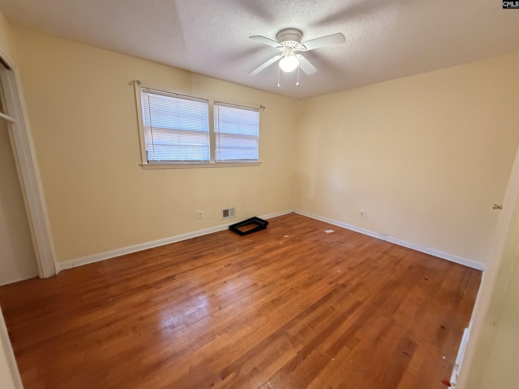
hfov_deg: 102.1
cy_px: 194
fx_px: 210
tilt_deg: -13.3
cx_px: 260
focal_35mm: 14
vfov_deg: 85.7
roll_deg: -0.6
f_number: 2.2
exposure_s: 1/60
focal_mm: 2.22
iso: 800
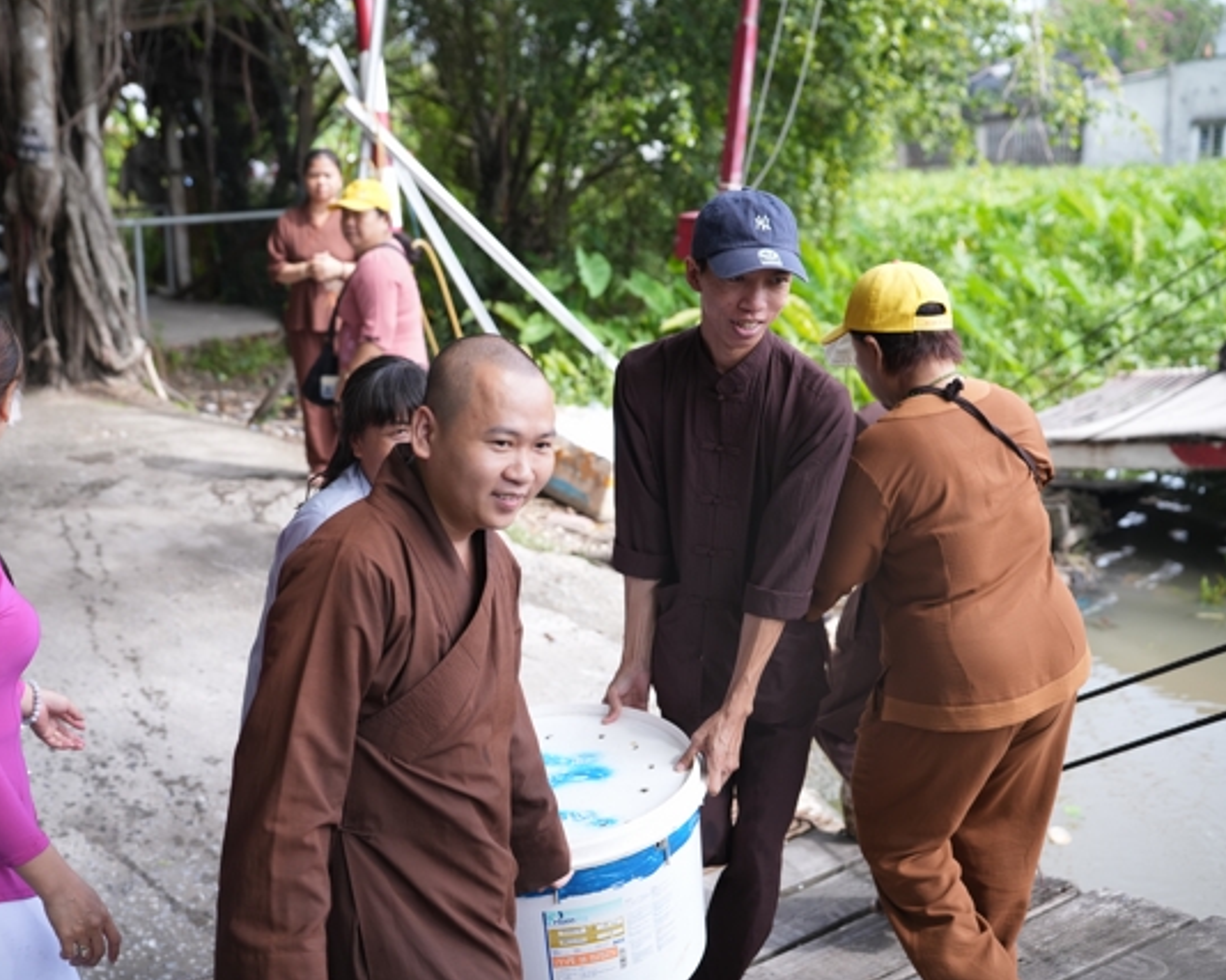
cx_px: 496
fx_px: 1451
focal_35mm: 40
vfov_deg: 37.3
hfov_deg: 45.6
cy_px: 485
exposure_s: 1/1600
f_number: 2.8
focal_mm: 35
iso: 500
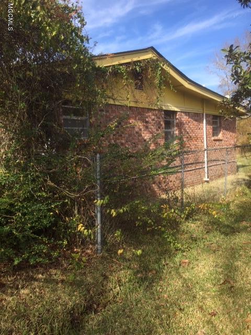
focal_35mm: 29
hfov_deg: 48.2
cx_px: 126
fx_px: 280
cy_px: 168
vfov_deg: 61.7
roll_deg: +1.7
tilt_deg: -2.1
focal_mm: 4.15
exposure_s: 1/860
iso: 32
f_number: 2.2
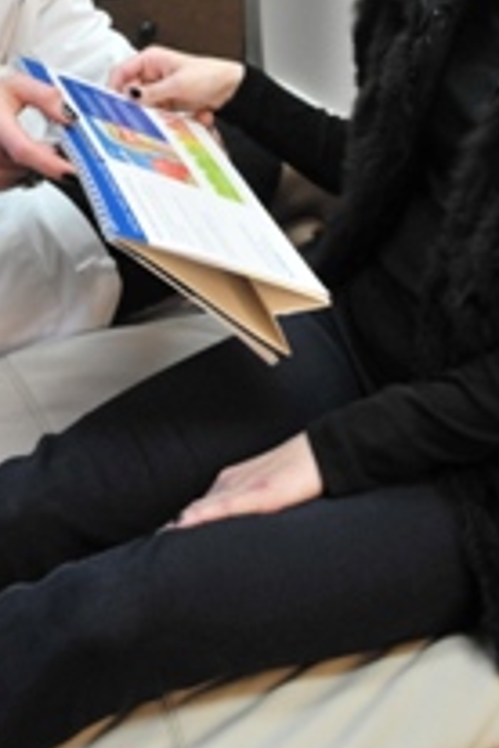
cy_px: -43
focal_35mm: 55
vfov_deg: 32.5
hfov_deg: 24.6
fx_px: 1145
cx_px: 257
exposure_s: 1/100
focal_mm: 17
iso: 1250
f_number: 5
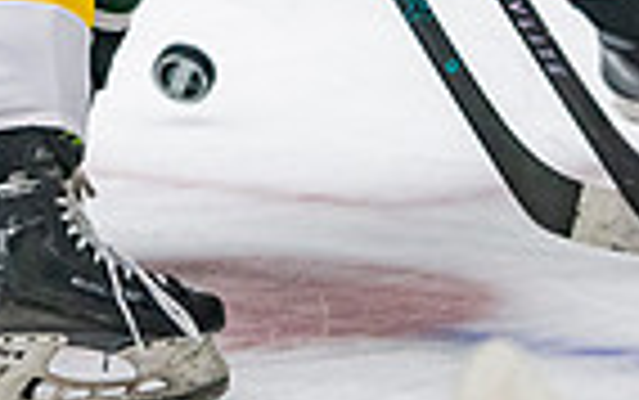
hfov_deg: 3.8
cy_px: -359
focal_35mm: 549
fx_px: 9568
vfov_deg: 2.4
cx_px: 19
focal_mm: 112
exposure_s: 1/640
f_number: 3.2
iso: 2000
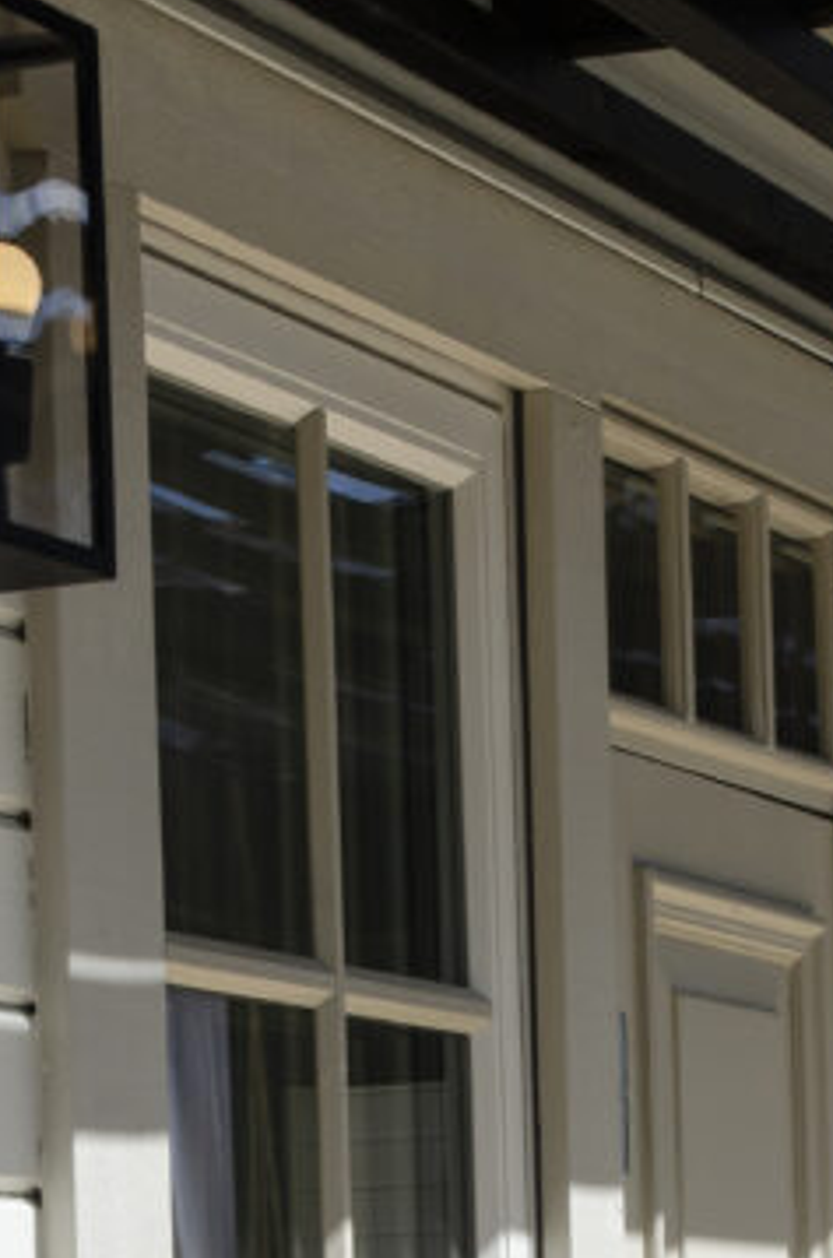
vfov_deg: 12.4
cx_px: 587
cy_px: 1406
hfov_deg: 8.4
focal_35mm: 163
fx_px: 5685
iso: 400
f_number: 11
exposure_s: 1/500
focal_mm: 38
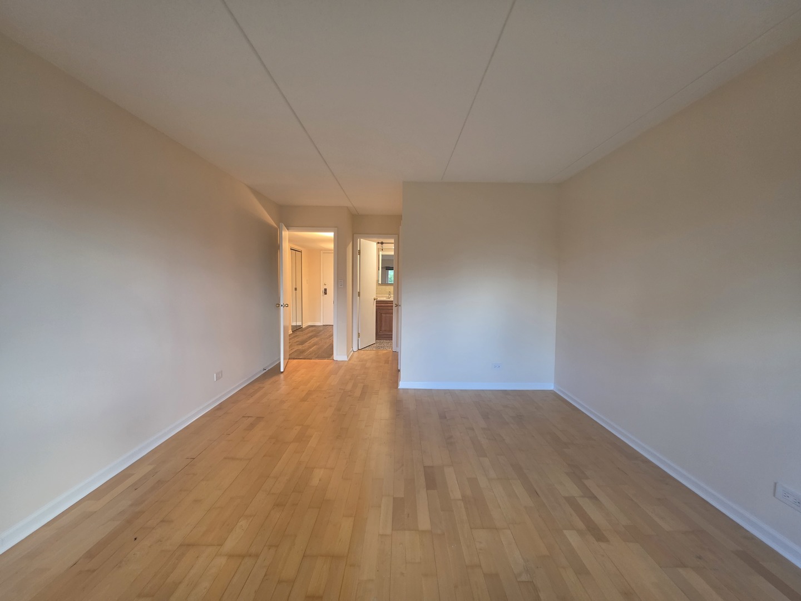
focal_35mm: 13
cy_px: 300
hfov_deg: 106.2
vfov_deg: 89.9
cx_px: 400
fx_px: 301
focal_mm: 2.2
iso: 160
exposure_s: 1/60
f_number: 1.9
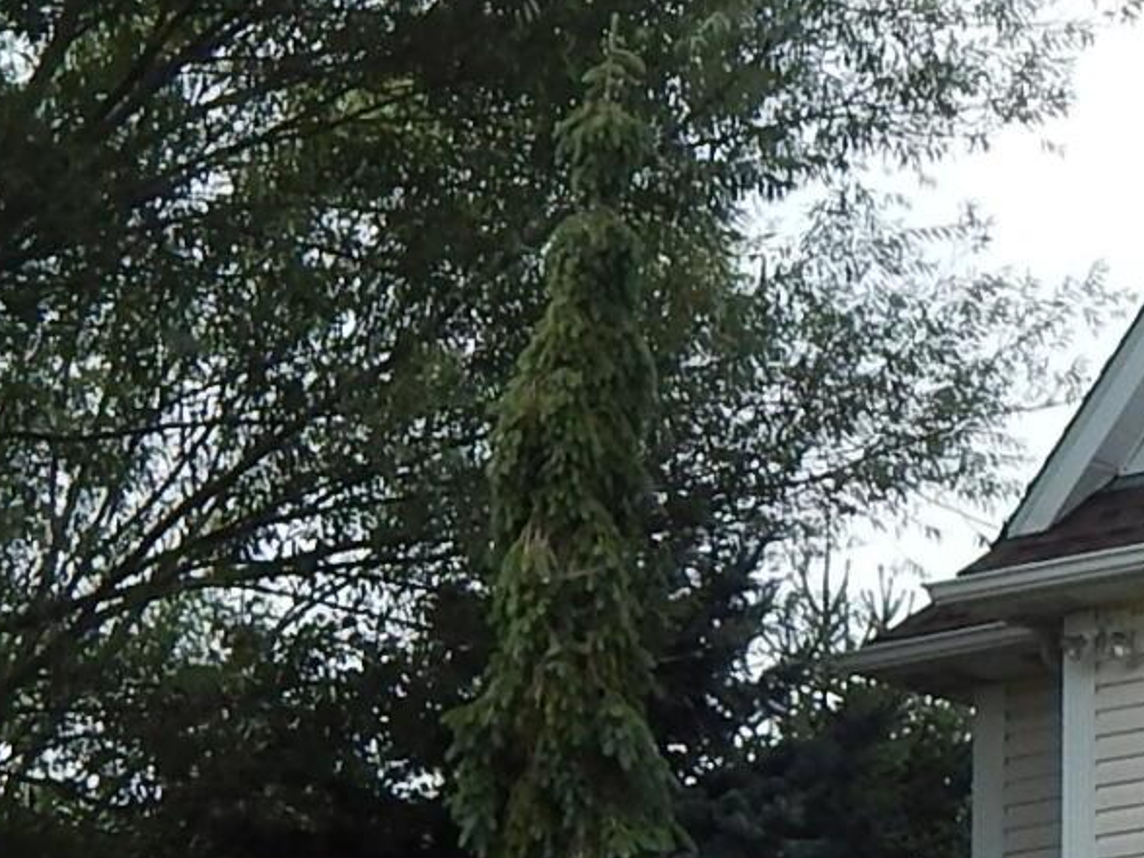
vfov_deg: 7.6
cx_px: 1710
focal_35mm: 194
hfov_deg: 9.9
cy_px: 829
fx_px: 6411
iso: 125
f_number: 3.4
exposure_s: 1/1000
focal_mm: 6.8
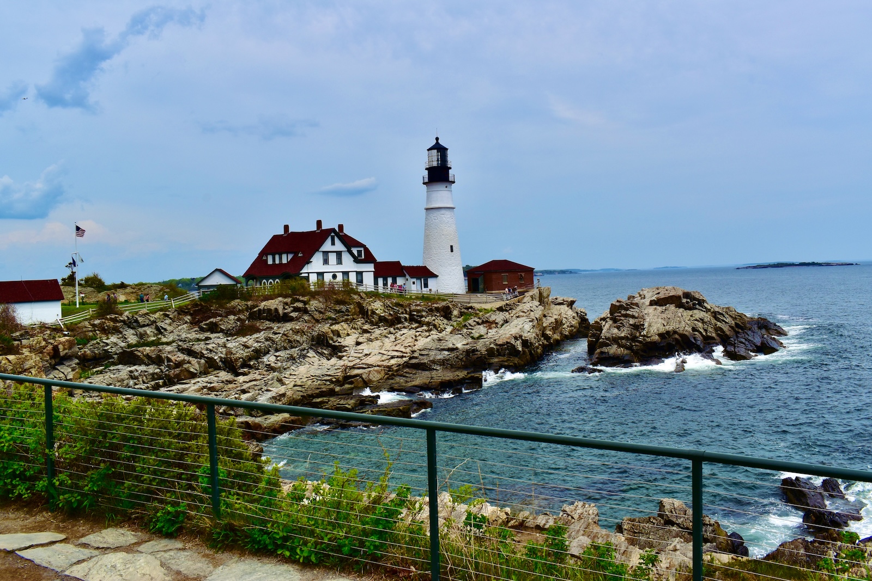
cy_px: 290
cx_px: 436
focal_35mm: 33
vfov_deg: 40.0
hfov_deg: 57.2
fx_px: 799
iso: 200
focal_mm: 22
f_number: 11
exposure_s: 1/500
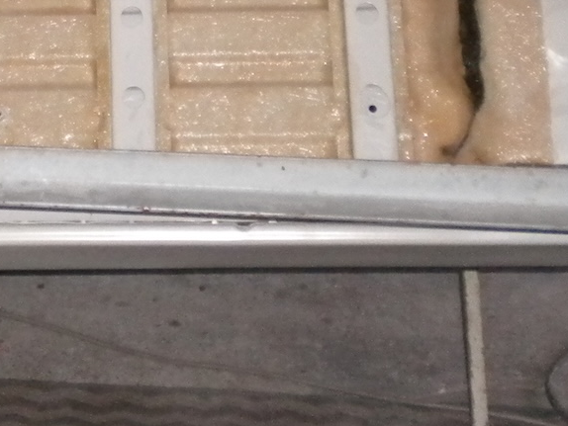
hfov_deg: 16.4
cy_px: -229
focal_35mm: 117
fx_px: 1921
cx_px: -13
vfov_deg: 12.0
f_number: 3.1
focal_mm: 6.3
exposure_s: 1/30
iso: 400
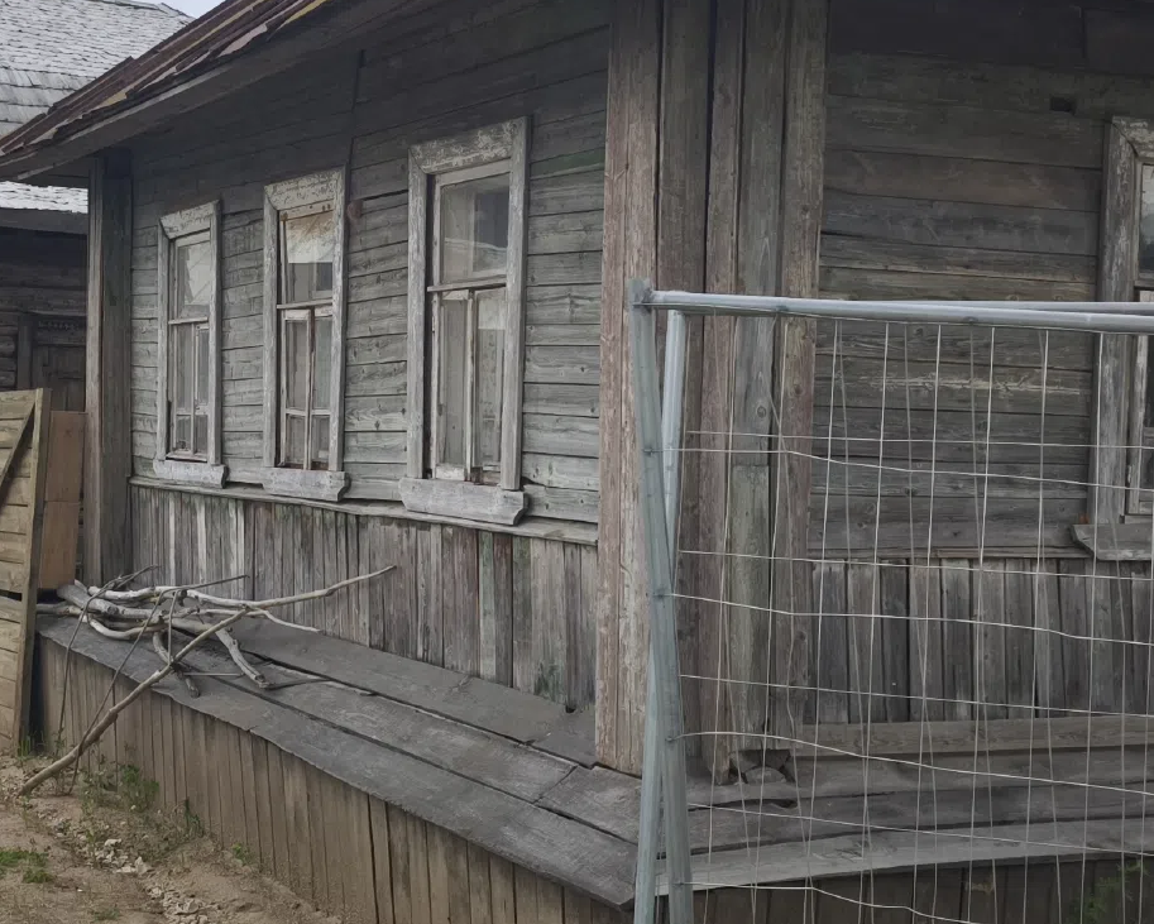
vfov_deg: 25.7
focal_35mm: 59
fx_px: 2016
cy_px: 351
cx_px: 311
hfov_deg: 31.5
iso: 50
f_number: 1.6
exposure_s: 1/918
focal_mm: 6.57
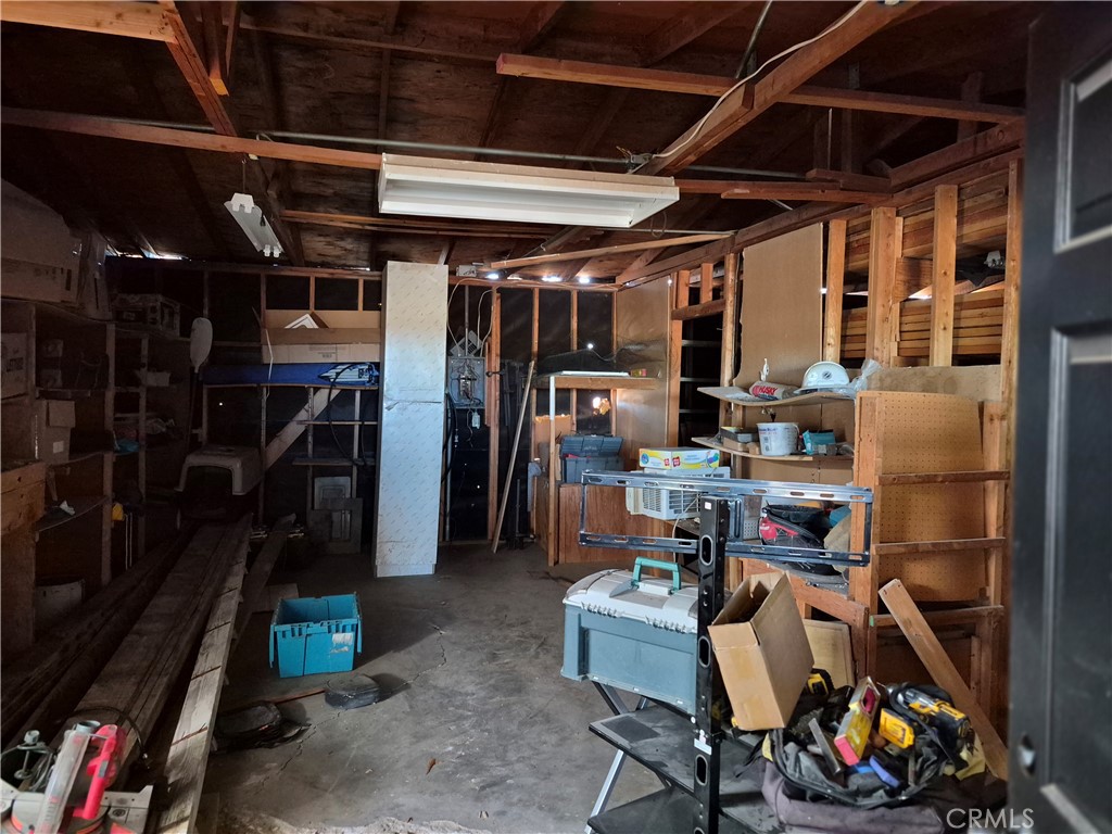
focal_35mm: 23
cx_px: 556
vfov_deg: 58.9
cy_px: 417
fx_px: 739
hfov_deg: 73.9
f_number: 1.8
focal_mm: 5.4
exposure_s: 1/120
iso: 1600
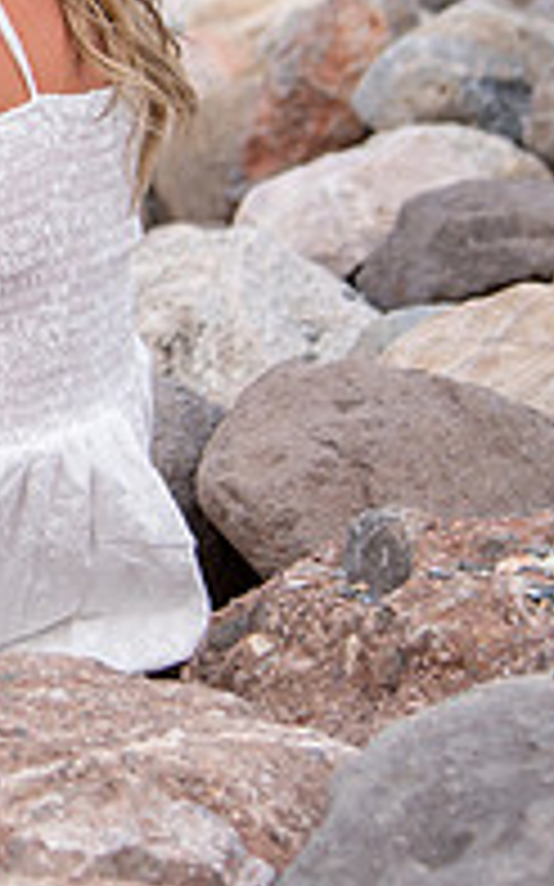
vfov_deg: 12.4
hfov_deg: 7.5
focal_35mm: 167
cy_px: -3
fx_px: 4037
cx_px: -537
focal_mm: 52
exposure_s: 1/500
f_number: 4
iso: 640
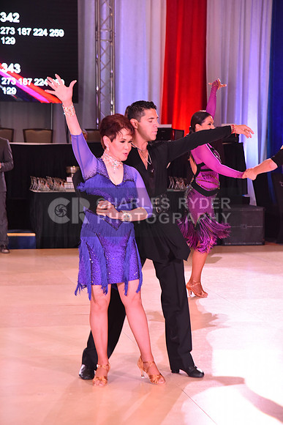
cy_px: 212
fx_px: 1237
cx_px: 142
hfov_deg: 13.0
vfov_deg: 19.5
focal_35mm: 105
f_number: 5.6
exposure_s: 1/250
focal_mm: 105
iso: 2500
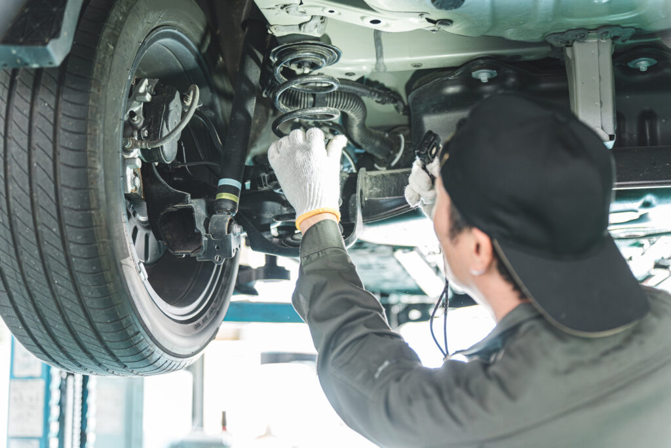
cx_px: 336
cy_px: 224
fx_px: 820
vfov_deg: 30.5
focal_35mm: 44
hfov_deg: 44.5
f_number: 2.2
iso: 2000
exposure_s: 1/200
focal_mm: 44
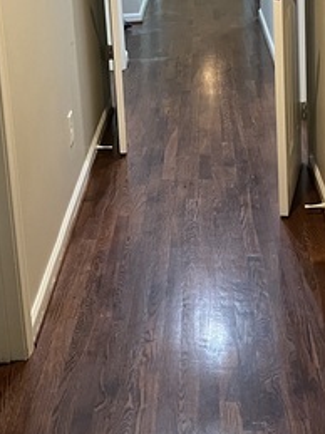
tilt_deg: -11.8
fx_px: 839
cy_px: 36
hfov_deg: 21.8
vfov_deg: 27.8
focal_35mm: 67
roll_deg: +4.5
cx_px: 114
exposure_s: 1/60
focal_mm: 5.1
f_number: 1.6
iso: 250
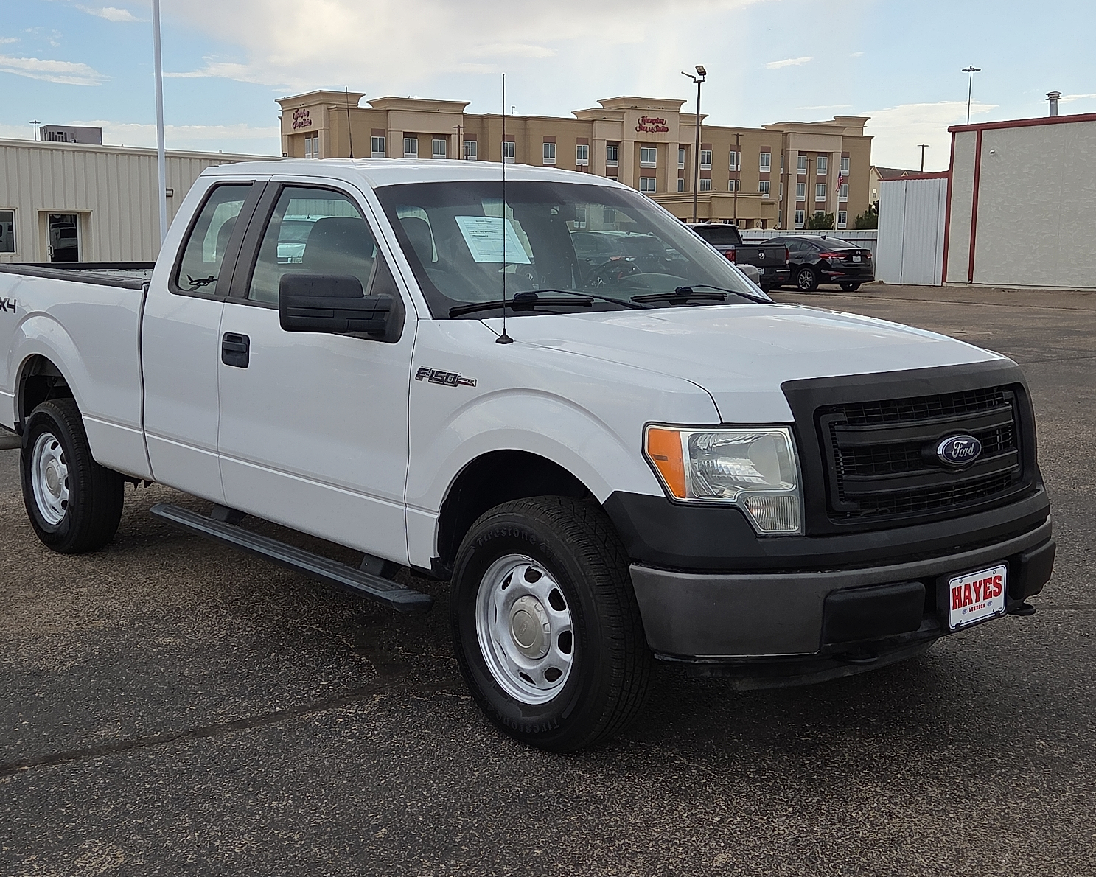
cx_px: 516
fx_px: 1363
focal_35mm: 42
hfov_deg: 43.8
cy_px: 440
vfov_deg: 35.7
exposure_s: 1/2500
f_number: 1.8
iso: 76
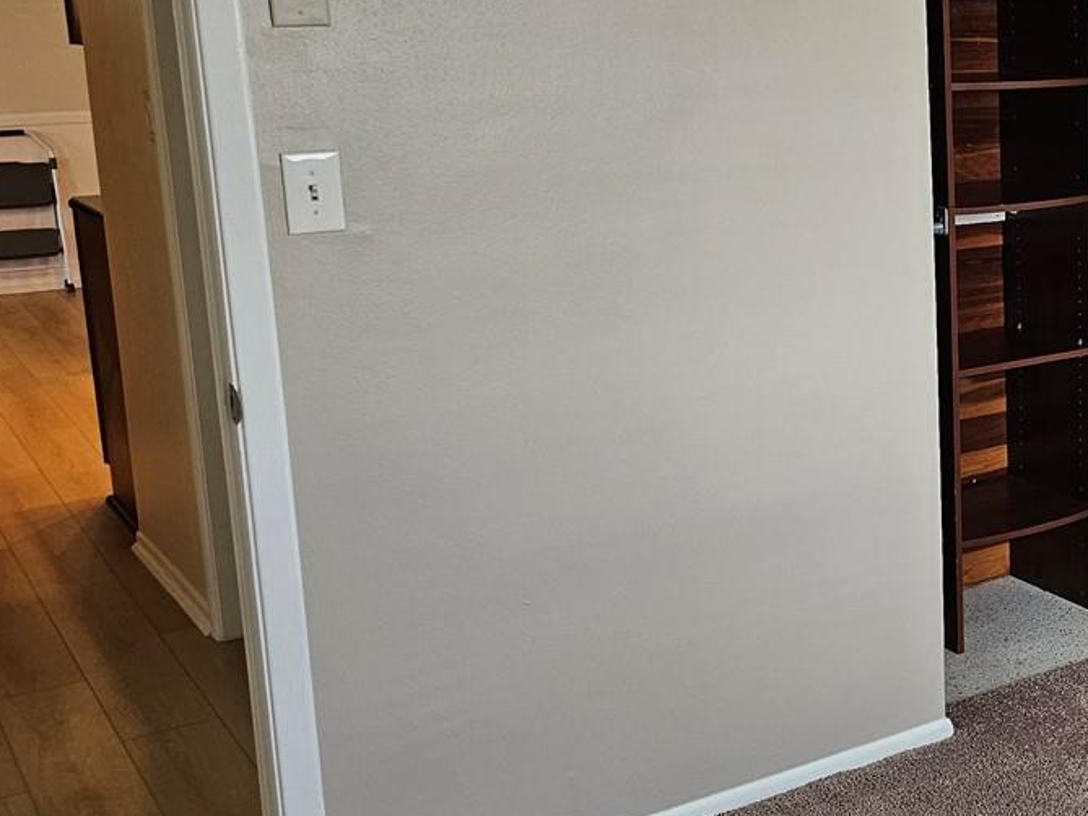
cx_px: 1173
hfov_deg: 31.3
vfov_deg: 26.5
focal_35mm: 55
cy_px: 328
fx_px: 1729
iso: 200
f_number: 1.7
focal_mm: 6.3
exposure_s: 1/120
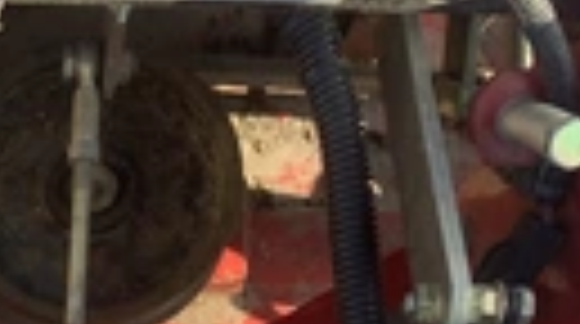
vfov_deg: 10.7
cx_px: -153
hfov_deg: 19.0
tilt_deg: -82.1
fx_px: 1612
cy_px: 598
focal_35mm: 105
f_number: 2.4
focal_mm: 3.3
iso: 25
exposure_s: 1/221
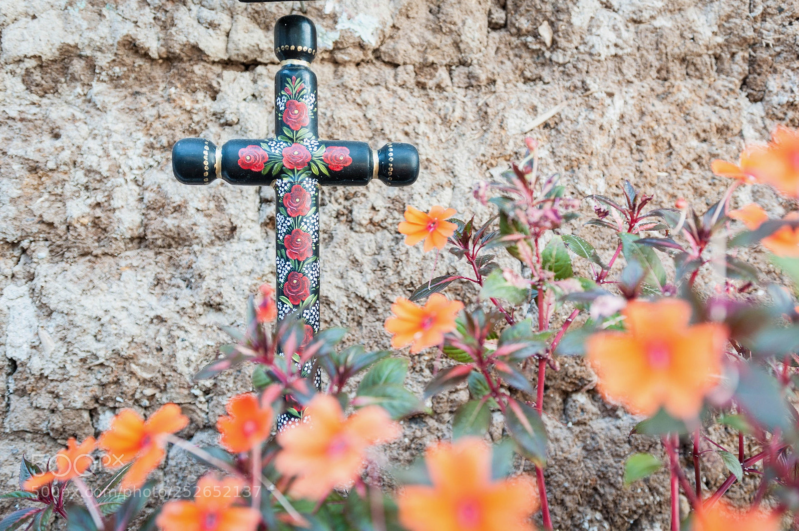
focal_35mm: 33
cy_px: 266
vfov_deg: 39.9
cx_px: 400
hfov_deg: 57.3
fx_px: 732
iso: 250
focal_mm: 22
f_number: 2
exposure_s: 1/160
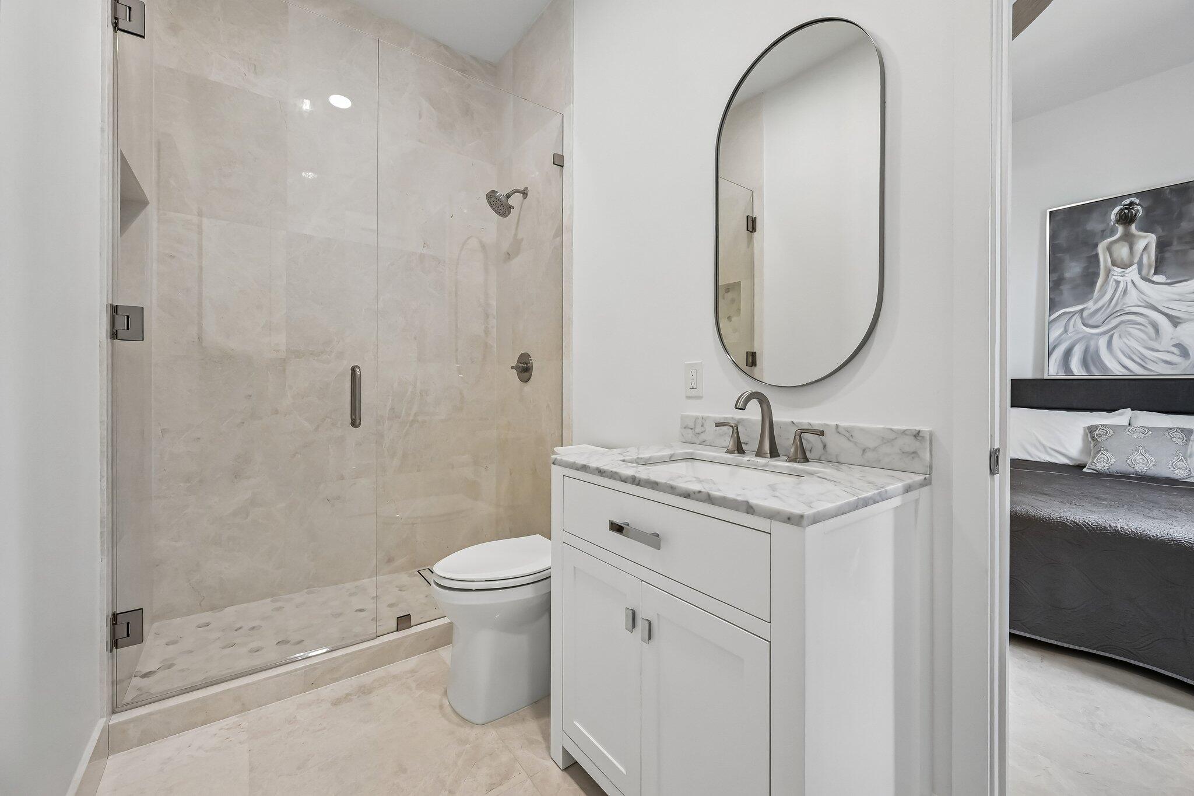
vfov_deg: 81.2
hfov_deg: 104.3
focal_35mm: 14
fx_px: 464
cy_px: 398
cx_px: 597
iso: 3200
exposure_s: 1/160
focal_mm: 14
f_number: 8
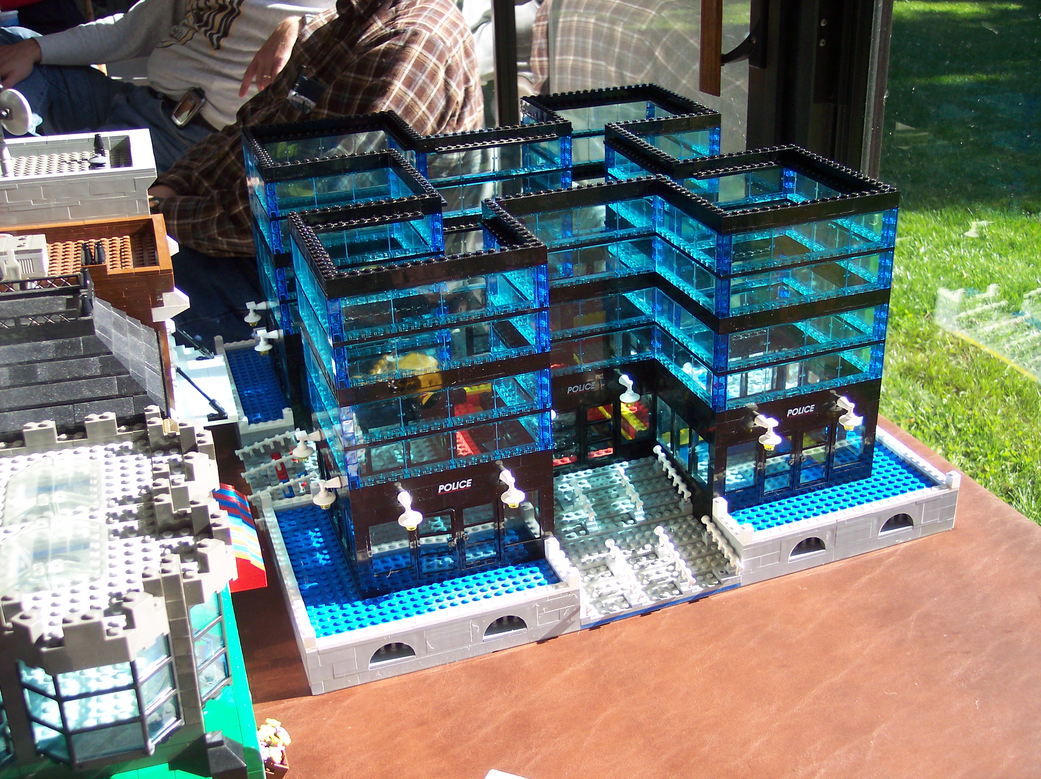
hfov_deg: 49.0
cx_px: 520
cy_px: 390
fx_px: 1142
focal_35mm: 38
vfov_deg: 37.7
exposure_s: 1/350
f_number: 2.8
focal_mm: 8
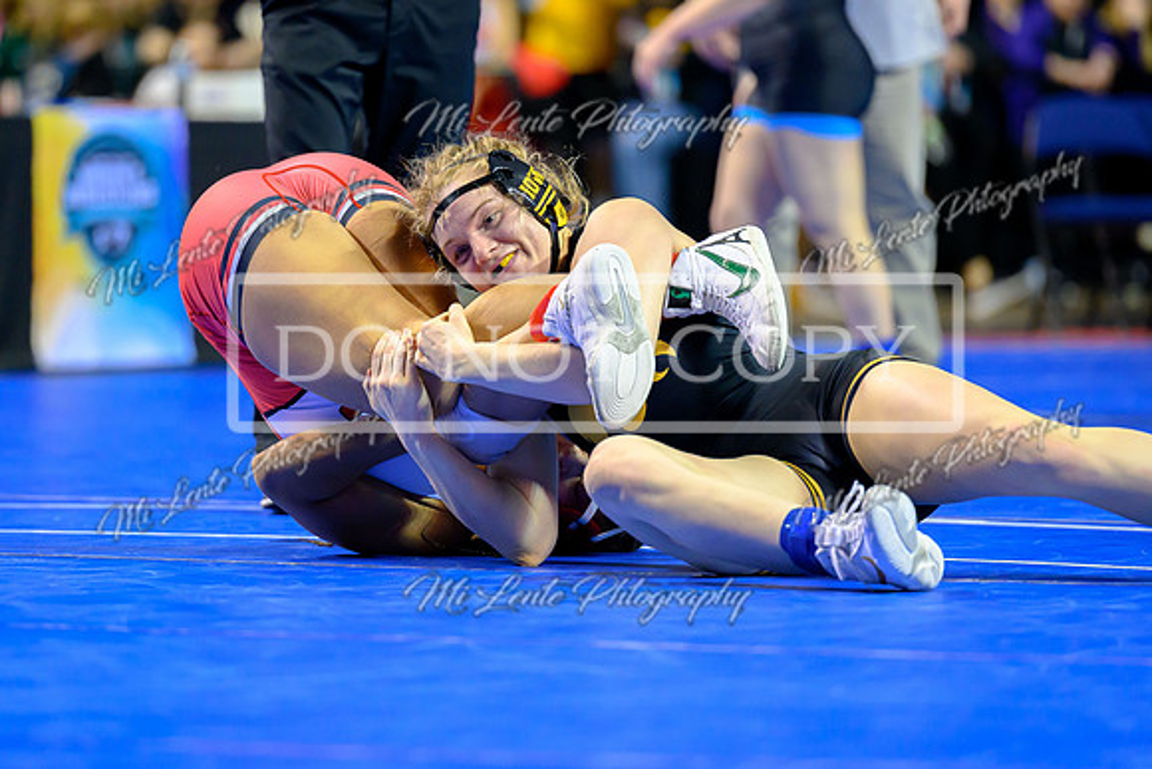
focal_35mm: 275
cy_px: 344
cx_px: 437
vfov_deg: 5.0
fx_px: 8788
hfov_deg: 7.5
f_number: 2.8
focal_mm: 200
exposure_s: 1/800
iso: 2500
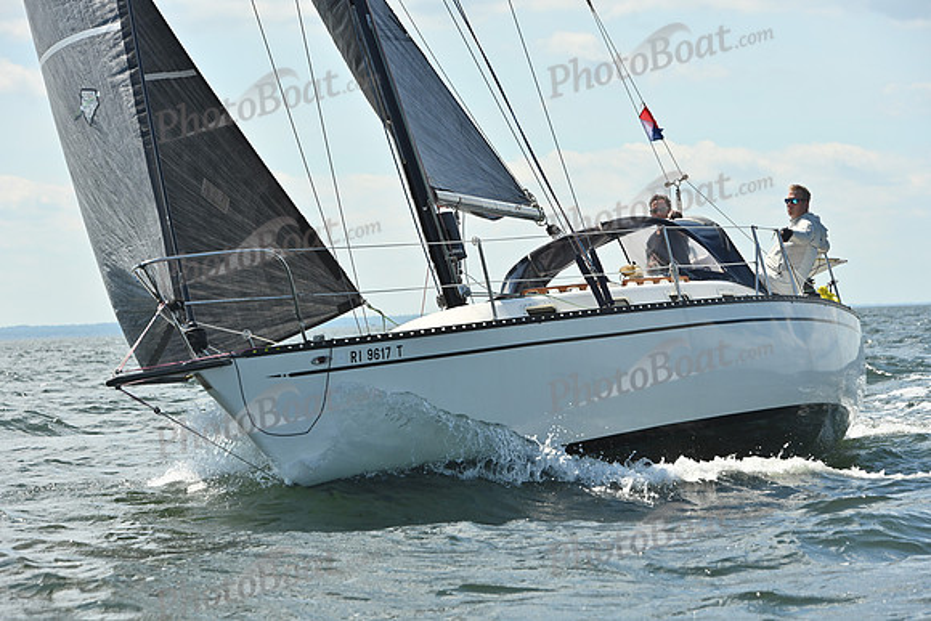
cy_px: 310
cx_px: 466
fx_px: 3492
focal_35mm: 135
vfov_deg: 10.2
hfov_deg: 15.2
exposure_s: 1/1250
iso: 250
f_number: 8
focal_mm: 135
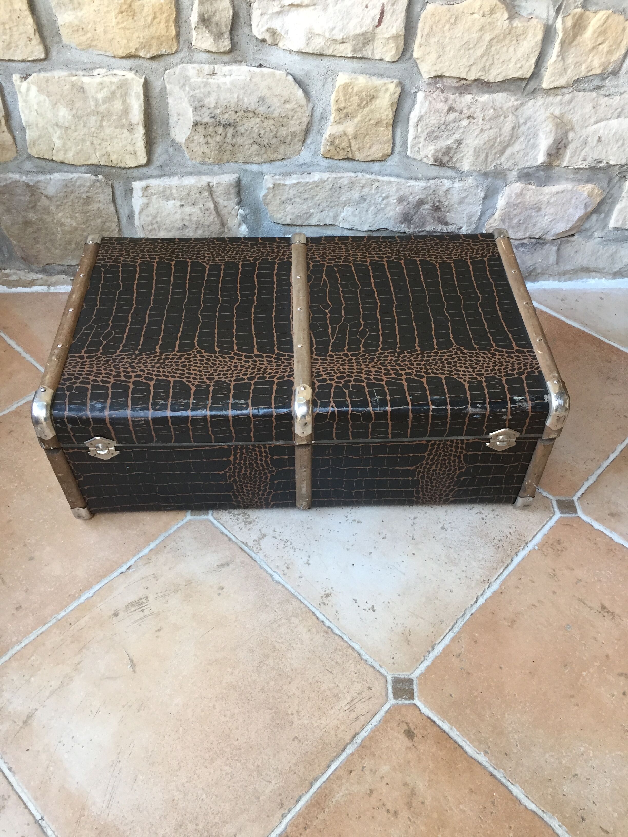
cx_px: 314
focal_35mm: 29
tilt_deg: -47.3
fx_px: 701
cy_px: 418
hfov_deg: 48.2
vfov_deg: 61.7
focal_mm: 4.15
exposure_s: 1/33
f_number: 2.2
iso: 64
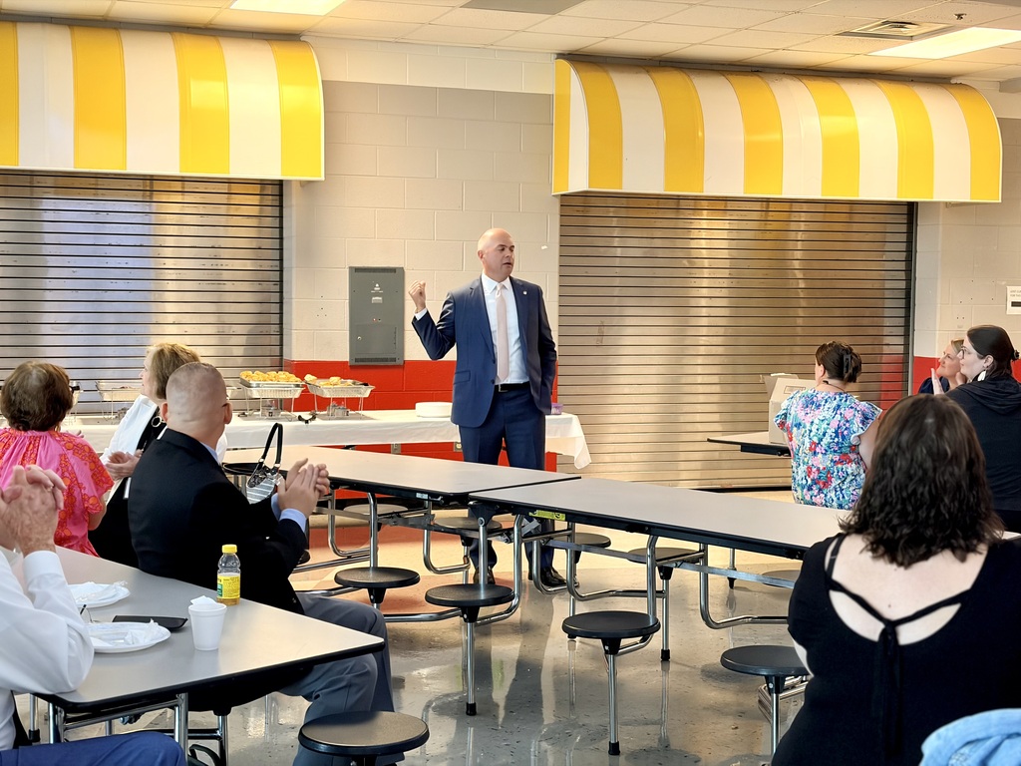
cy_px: 383
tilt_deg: -2.9
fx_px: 1534
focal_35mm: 52
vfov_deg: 28.0
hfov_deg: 36.8
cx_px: 510
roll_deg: -0.2
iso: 125
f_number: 1.6
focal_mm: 5.96
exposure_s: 1/40
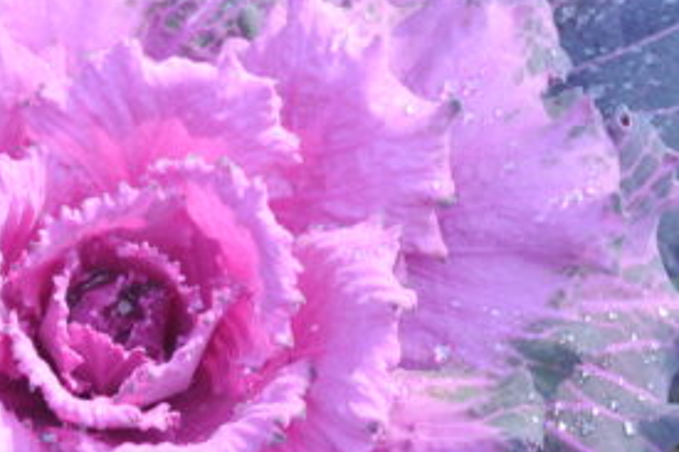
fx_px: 5052
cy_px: 373
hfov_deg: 7.7
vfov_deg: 5.1
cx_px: 148
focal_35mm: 268
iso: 500
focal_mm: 48
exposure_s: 1/80
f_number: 9
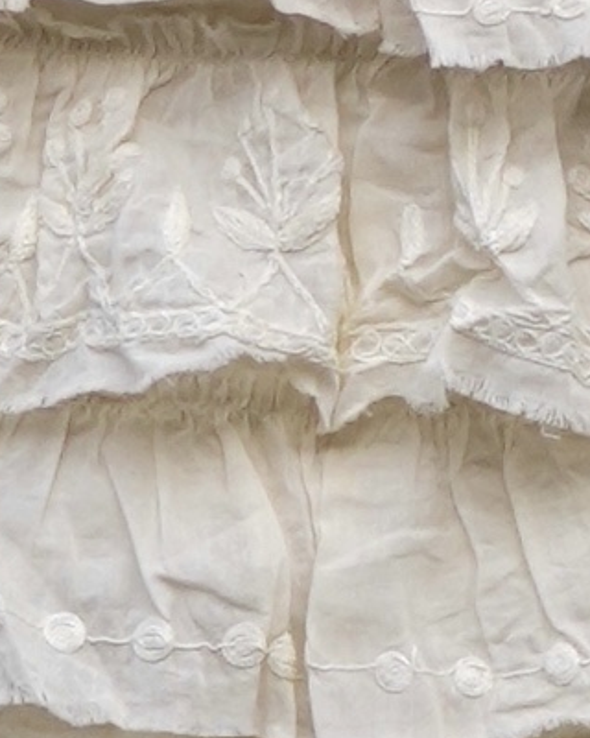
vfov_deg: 5.9
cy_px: -347
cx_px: -224
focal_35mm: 324
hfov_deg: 4.8
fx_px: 7072
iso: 100
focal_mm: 36
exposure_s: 1/200
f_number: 5.6
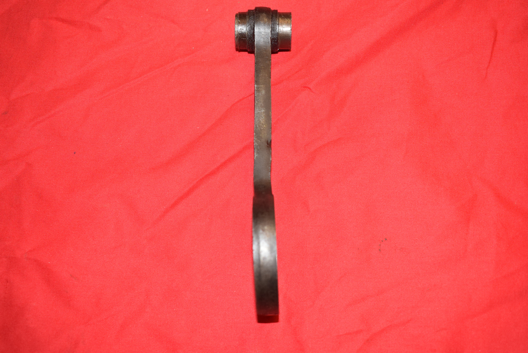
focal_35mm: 44
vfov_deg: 30.9
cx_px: 264
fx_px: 638
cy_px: 176
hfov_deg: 45.0
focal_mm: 29
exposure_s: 1/125
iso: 800
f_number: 5.6
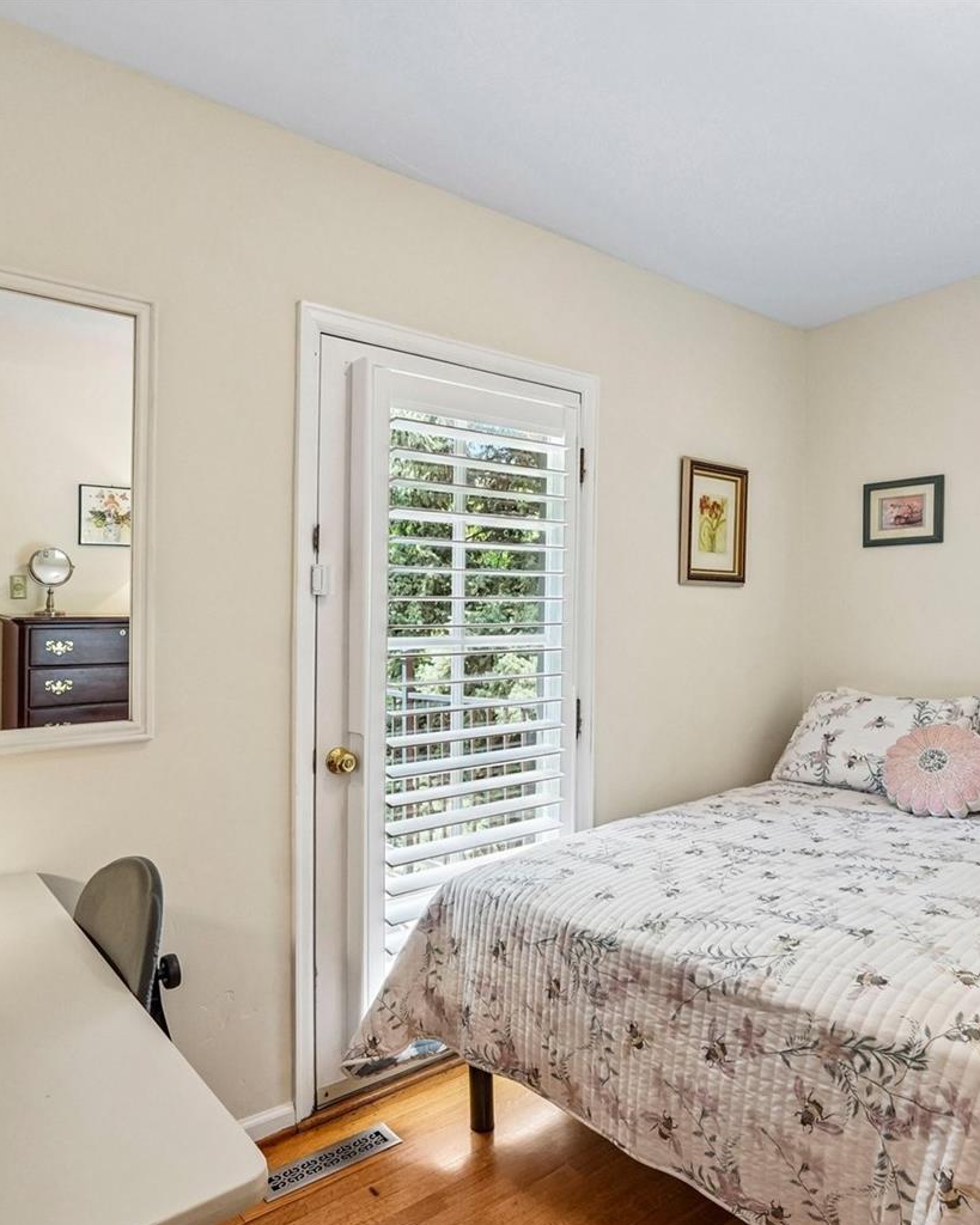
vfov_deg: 75.0
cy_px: 634
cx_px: 494
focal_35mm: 22
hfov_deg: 63.1
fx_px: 798
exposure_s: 1/15
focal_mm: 10
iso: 800
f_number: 8
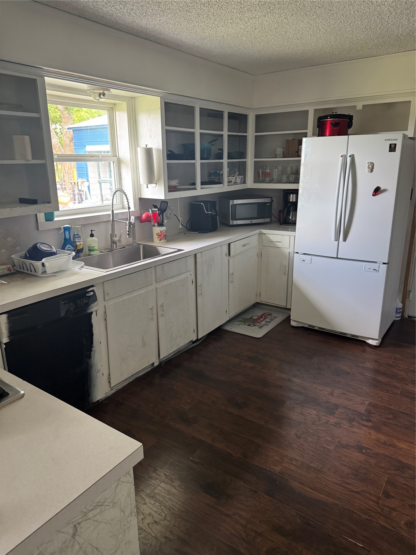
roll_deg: +1.5
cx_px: 208
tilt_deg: -12.7
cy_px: 278
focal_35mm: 24
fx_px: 385
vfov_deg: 71.6
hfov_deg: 56.8
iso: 400
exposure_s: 1/60
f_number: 1.78
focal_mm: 6.76
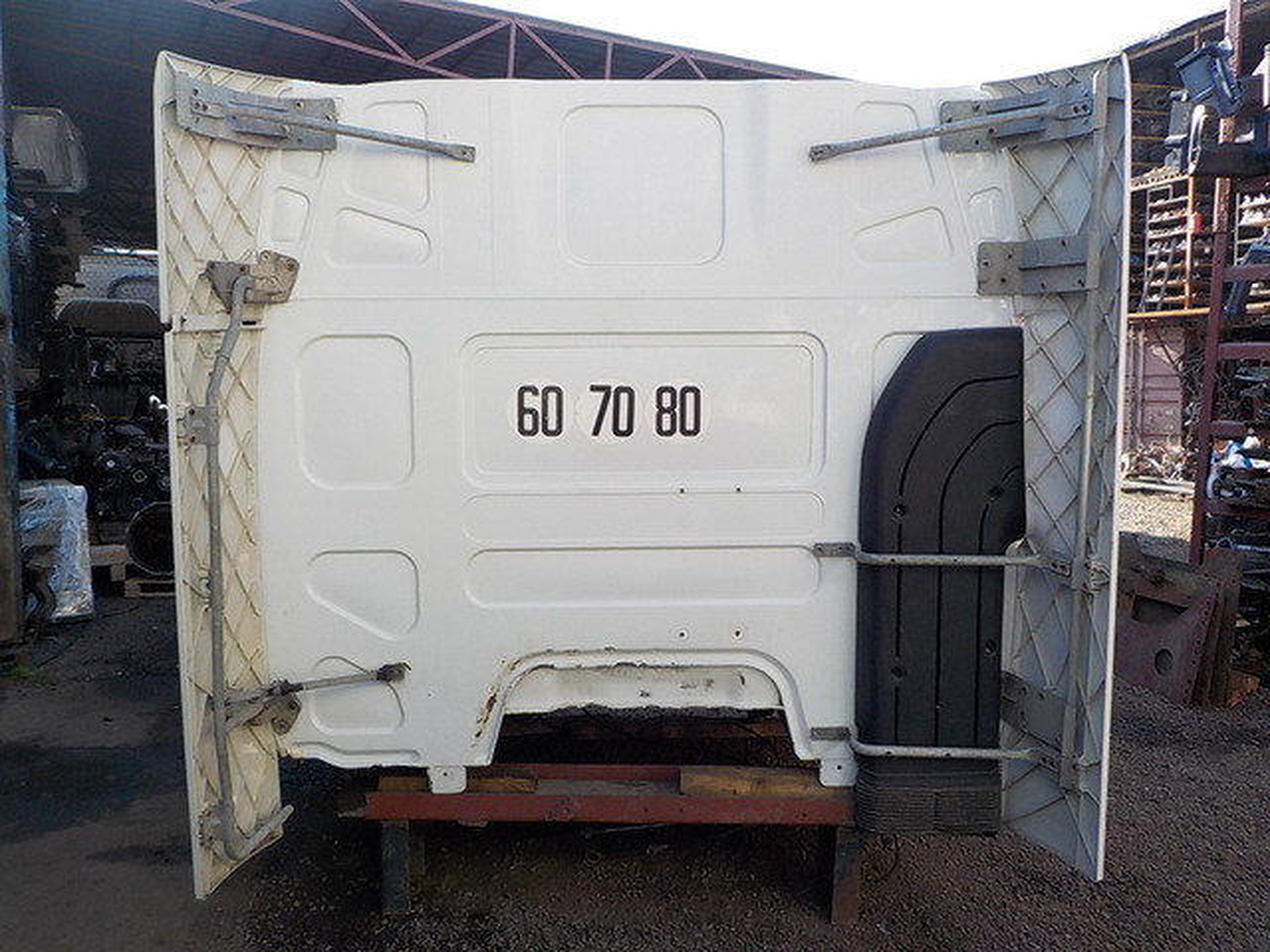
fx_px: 1101
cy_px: 476
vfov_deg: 46.8
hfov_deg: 60.0
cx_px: 635
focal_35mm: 30
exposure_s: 1/200
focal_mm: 4.1
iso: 125
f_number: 3.3
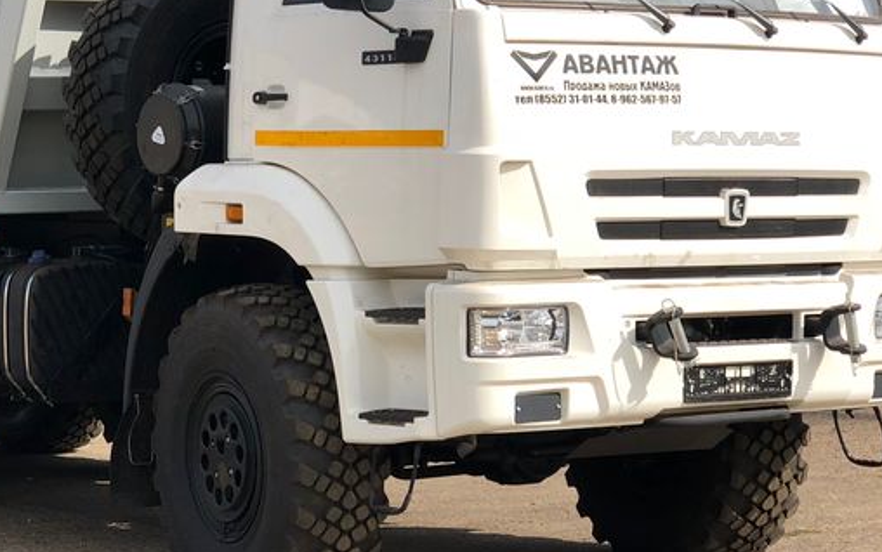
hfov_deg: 18.6
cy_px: 200
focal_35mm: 111
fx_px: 2669
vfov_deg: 11.8
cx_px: 201
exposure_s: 1/842
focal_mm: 6
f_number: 2.4
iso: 16
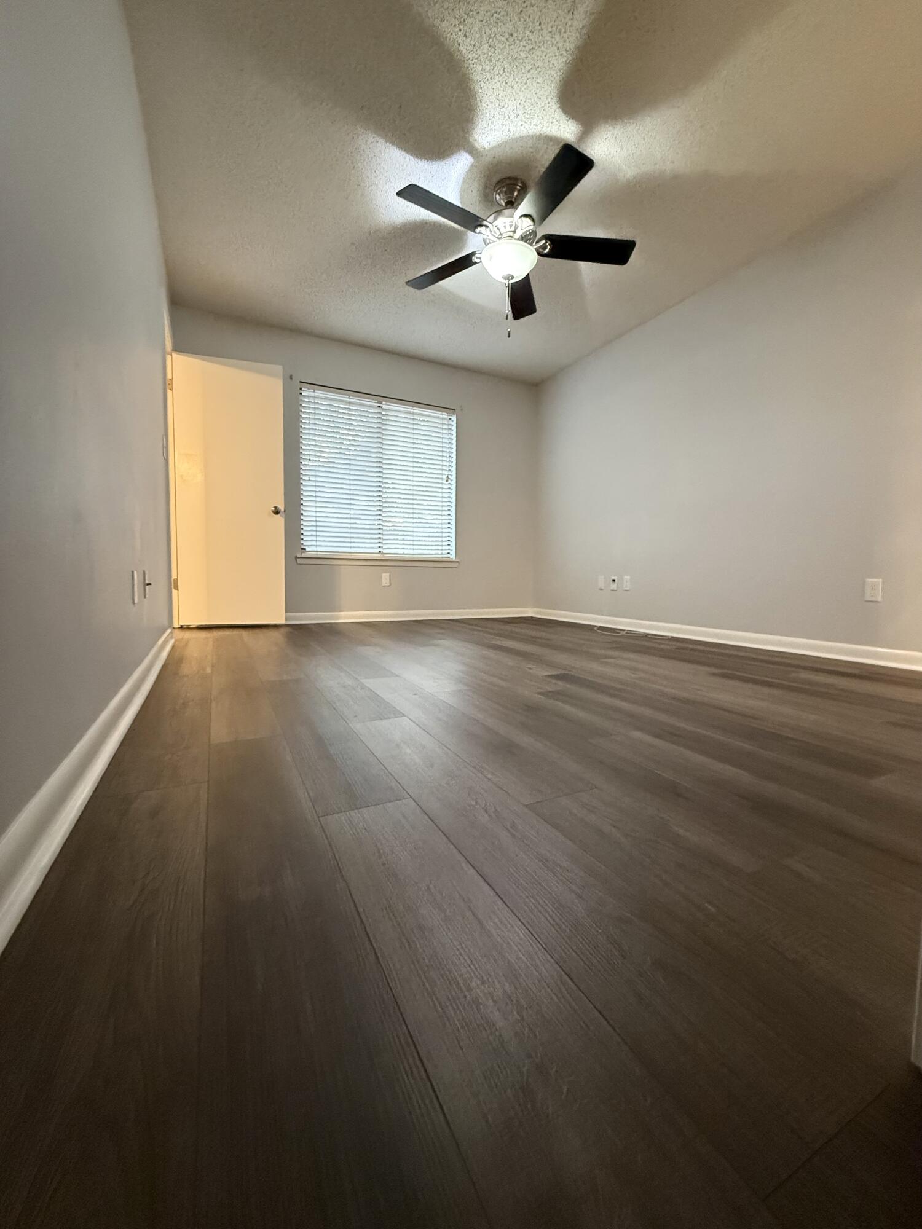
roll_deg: -0.8
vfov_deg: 102.1
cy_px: 614
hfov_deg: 85.7
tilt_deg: -3.8
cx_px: 461
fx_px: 497
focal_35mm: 14
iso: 800
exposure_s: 1/60
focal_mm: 2.22
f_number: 2.2
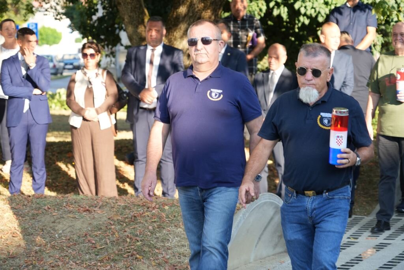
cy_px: 135
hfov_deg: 15.8
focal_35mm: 130
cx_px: 202
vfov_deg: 10.6
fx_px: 1459
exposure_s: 1/160
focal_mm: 130
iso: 320
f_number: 6.3
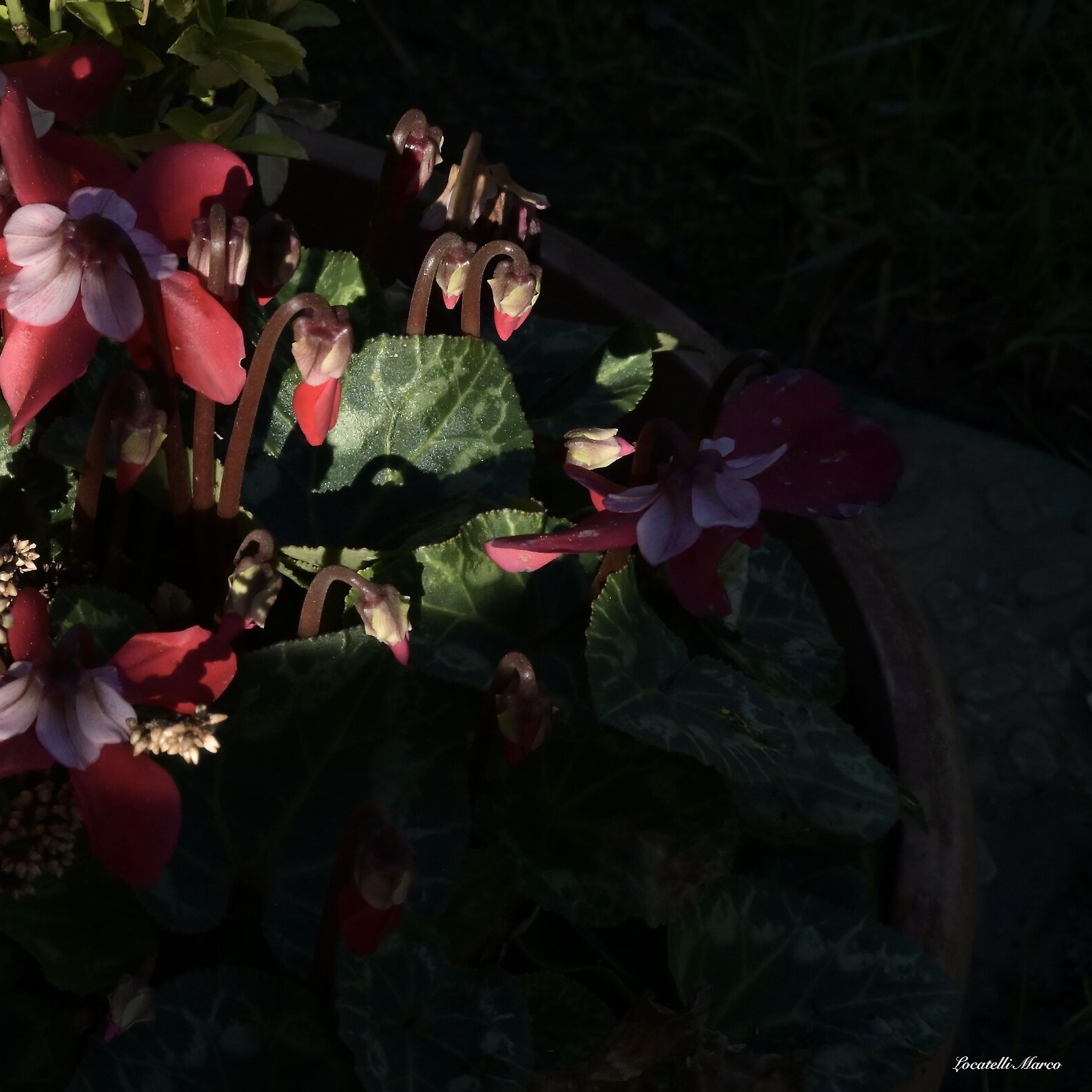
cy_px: 547
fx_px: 10957
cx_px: 298
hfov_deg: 5.7
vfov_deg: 5.7
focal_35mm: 307
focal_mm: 160
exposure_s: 1/640
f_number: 18
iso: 1600
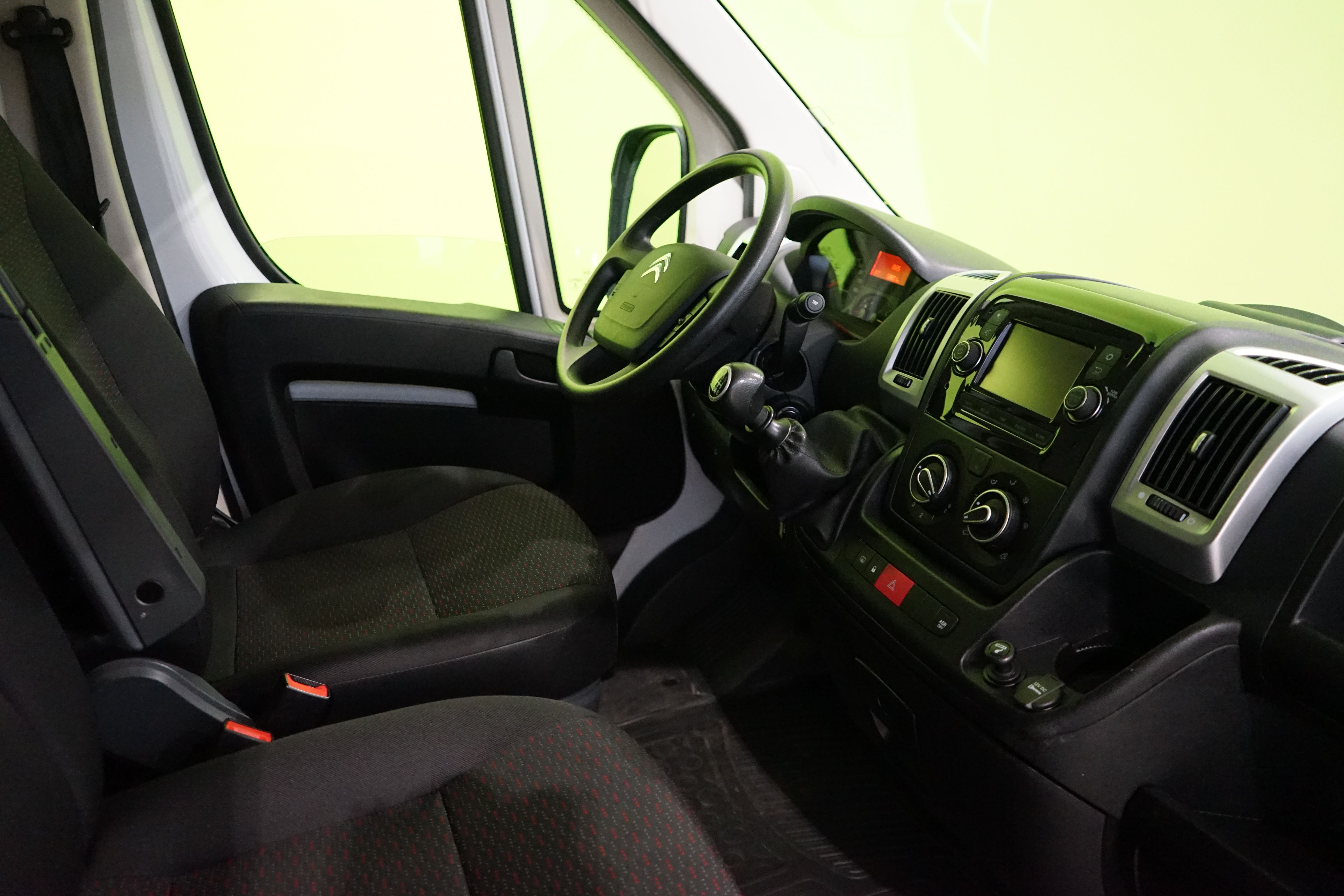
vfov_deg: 46.4
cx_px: 672
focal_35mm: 28
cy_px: 448
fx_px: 1045
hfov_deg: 65.5
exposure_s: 1/80
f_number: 3.5
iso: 6400
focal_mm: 28
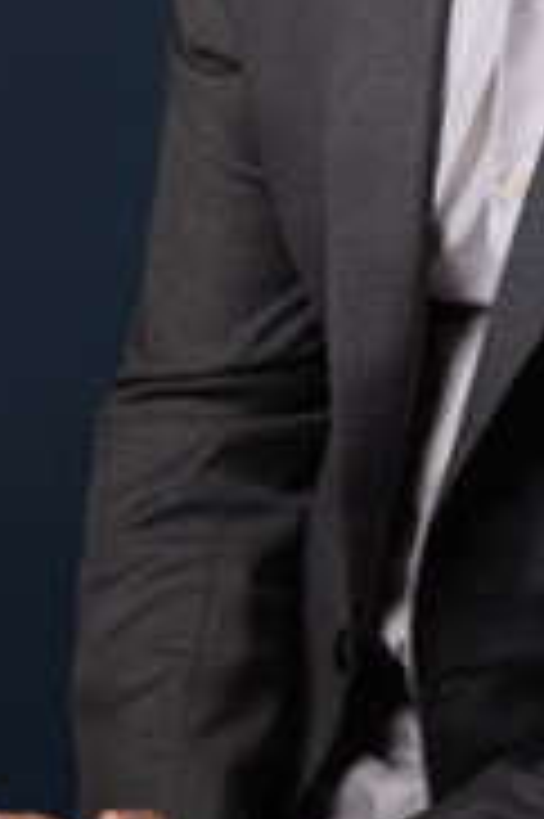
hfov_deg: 5.4
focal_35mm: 252
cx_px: 638
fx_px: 5722
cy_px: 117
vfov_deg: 8.2
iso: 125
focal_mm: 85
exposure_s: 1/200
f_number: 6.3
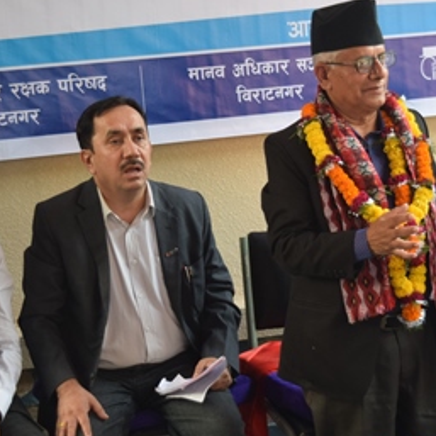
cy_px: 211
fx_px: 1312
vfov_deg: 18.9
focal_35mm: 92
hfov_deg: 18.9
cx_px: 253
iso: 450
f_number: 4.2
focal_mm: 29
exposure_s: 1/60
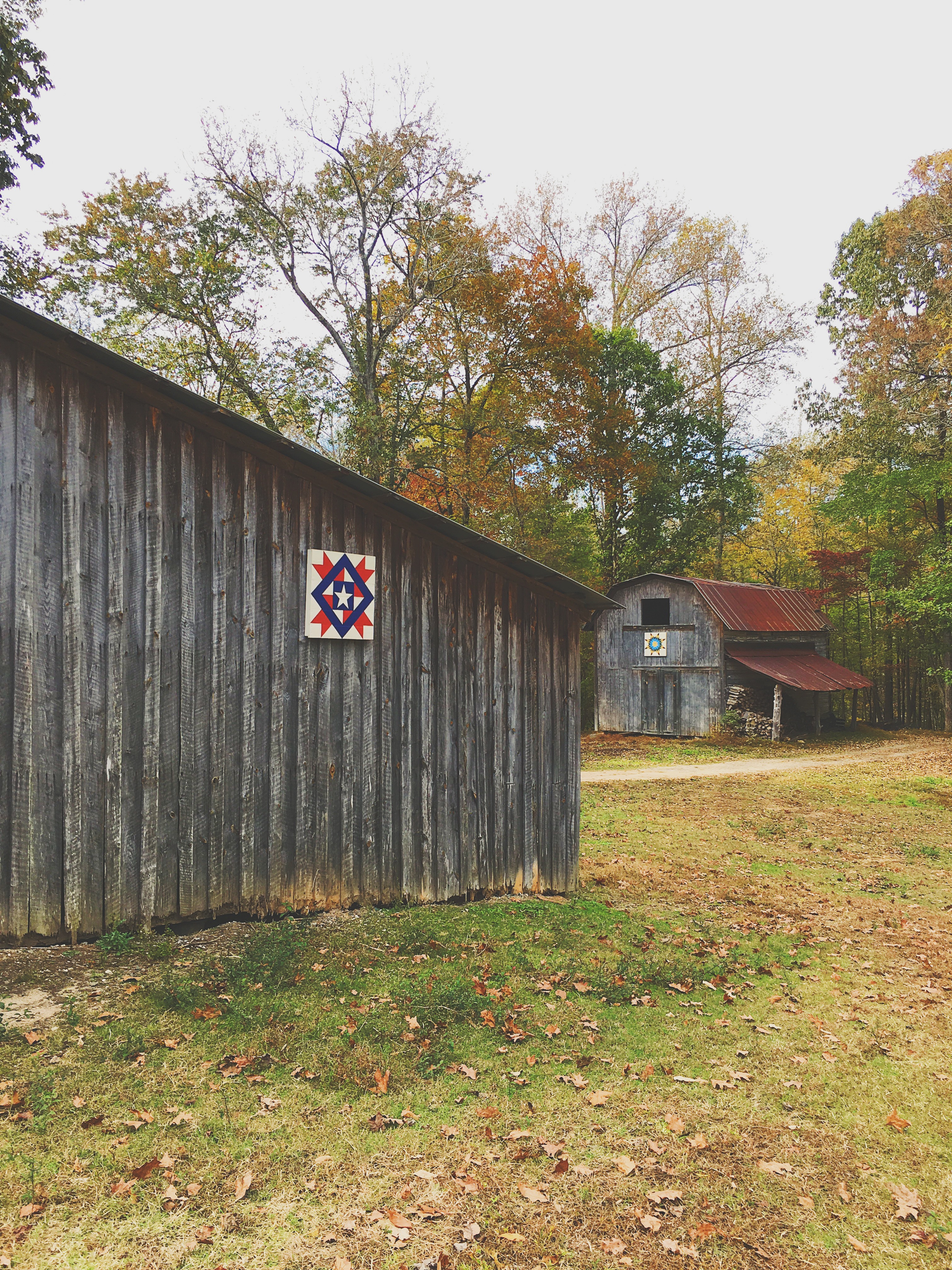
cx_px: 476
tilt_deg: +0.4
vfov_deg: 61.7
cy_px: 635
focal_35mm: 29
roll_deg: -0.3
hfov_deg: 48.2
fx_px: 1063
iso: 25
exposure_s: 1/392
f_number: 2.2
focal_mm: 4.15
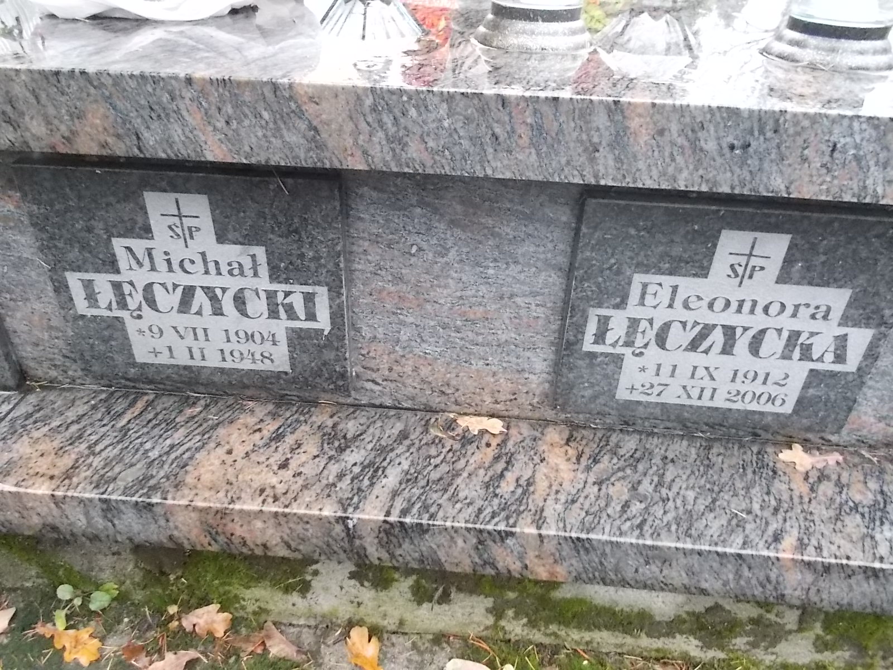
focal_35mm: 26
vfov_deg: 53.1
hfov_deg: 67.3
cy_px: 335
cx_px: 446
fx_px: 671
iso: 400
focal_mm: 4.6
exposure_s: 1/40
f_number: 3.2
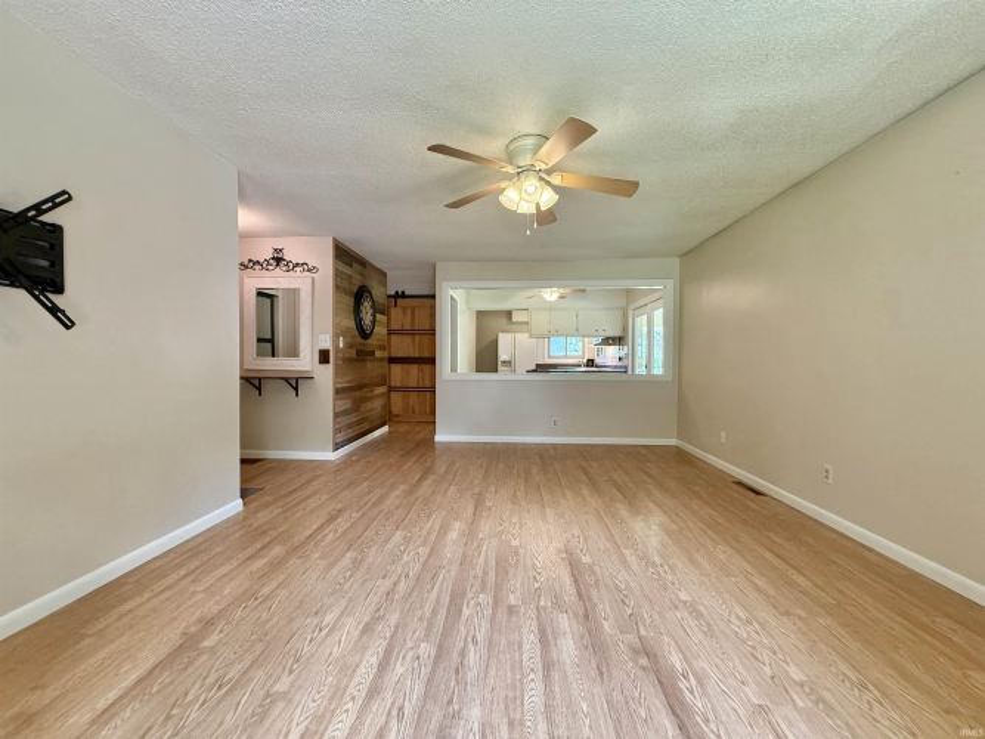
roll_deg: -0.2
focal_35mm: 14
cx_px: 492
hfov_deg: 102.1
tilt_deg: +1.1
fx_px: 398
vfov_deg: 85.7
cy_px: 370
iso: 400
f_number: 2.2
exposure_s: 1/120
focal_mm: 2.22
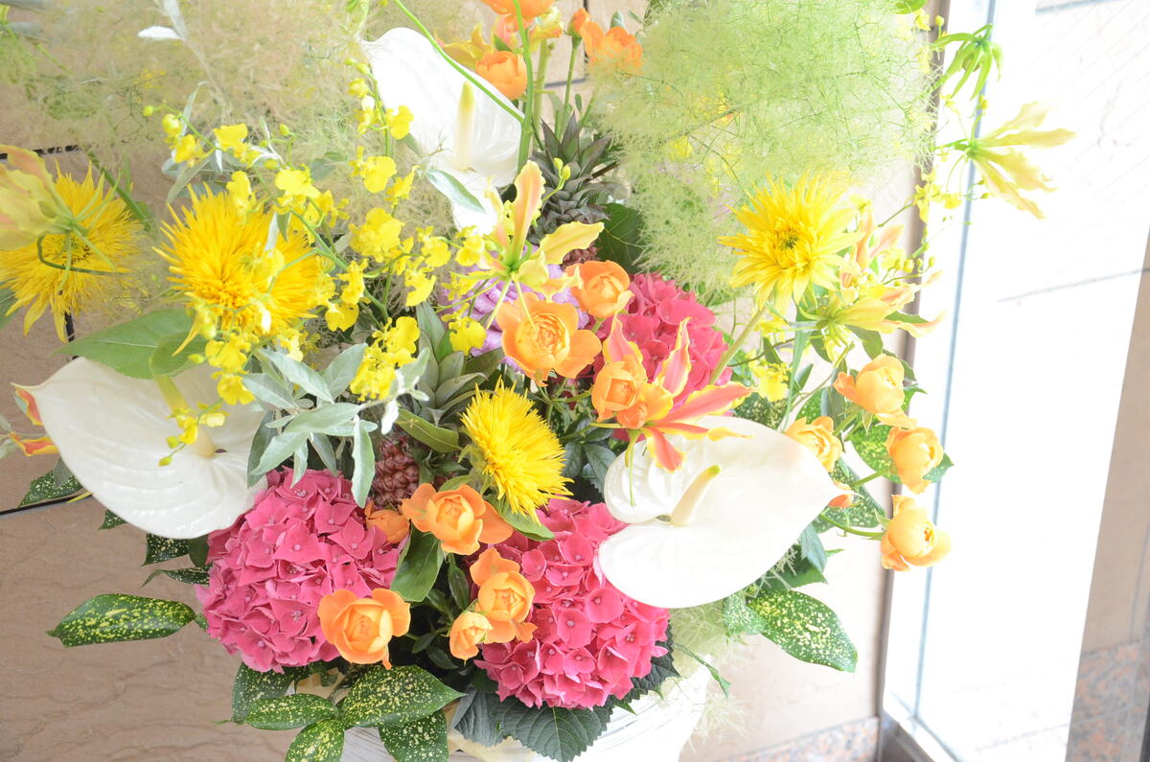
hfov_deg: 37.9
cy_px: 381
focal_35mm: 52
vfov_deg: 25.6
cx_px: 575
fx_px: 1674
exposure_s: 1/30
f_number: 4.5
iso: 1000
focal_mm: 35
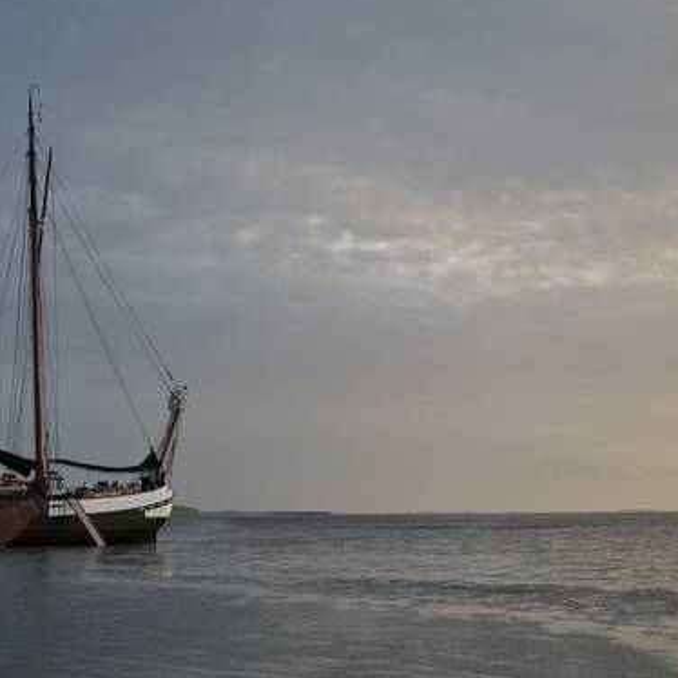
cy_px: 335
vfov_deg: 31.1
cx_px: 230
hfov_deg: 30.9
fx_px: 1219
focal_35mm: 55
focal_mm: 28
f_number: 4.5
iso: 400
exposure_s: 1/1600
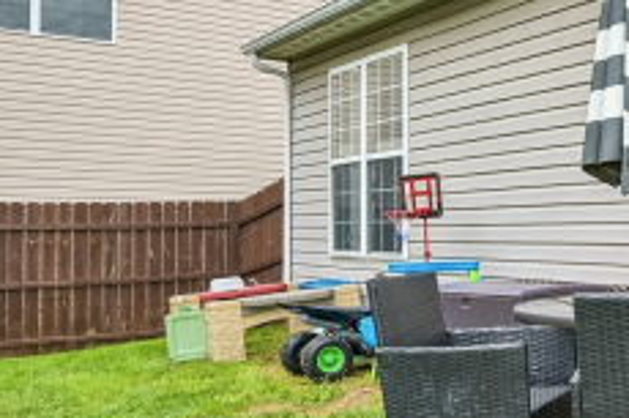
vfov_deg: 26.6
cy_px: 224
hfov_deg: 31.7
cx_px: 779
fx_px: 884
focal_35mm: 51
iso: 100
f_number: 8
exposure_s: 1/200
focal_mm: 15.5
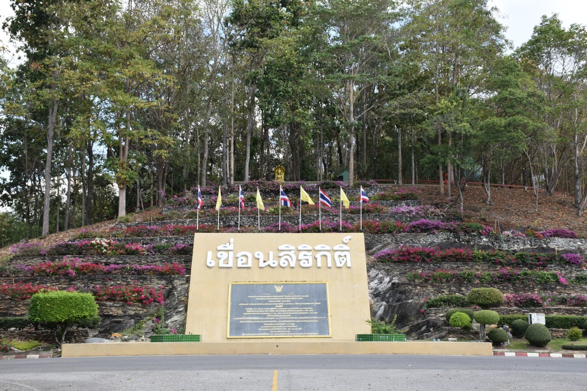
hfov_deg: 41.1
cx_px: 294
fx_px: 782
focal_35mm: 48
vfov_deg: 28.1
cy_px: 196
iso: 280
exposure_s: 1/250
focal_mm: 32
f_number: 8
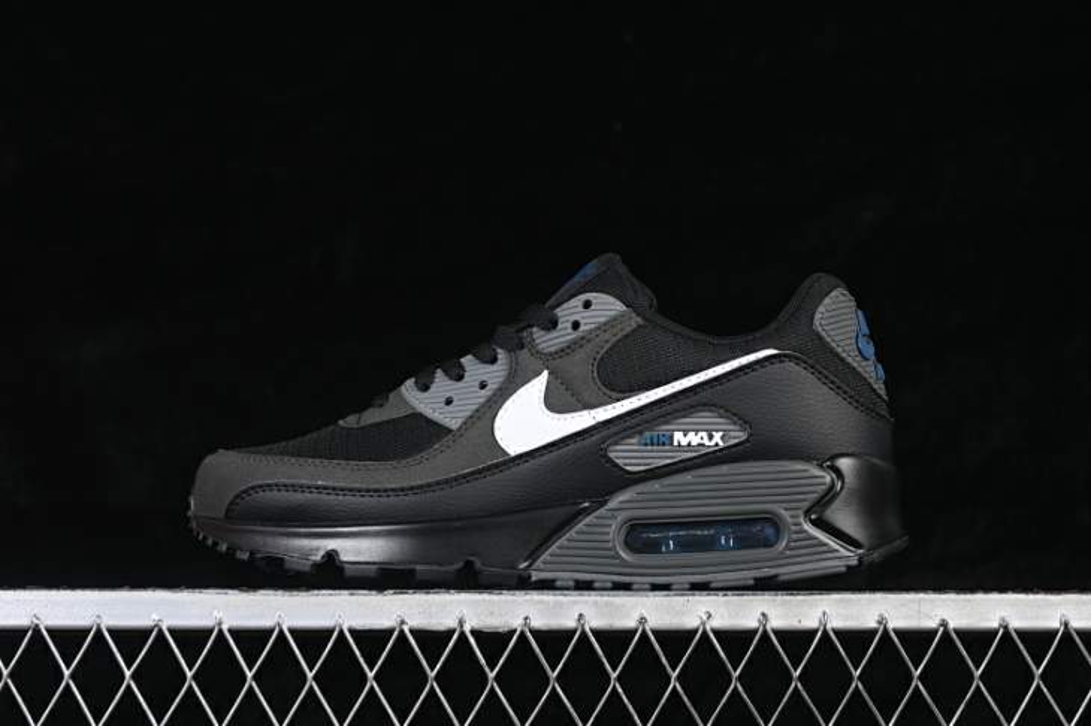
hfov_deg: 27.0
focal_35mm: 75
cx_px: 546
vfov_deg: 18.2
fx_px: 2272
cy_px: 363
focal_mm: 50
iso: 160
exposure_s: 1/60
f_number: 6.3
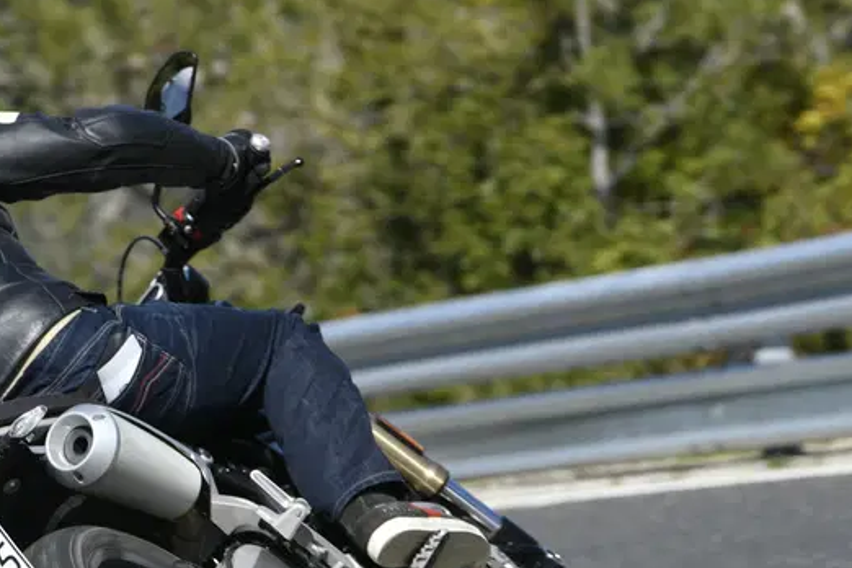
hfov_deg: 4.5
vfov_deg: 3.0
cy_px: 424
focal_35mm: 460
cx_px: 153
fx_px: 10886
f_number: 6.3
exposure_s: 1/320
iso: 64
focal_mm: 200
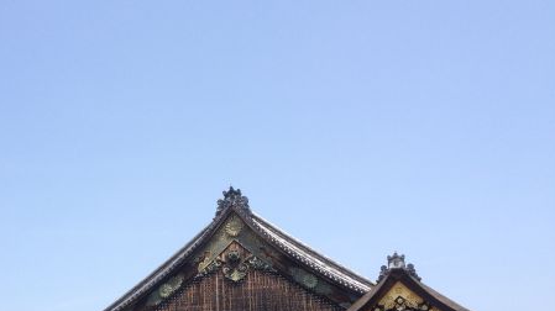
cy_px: 238
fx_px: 750
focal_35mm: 51
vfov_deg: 23.2
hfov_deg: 40.1
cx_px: 188
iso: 50
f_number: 2.4
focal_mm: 4.28
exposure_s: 1/1381
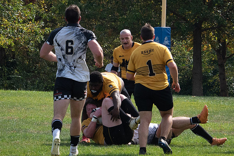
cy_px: 109
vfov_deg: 3.6
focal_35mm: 382
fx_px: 2483
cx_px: 30
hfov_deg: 5.4
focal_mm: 112
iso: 400
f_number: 8
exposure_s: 1/1000
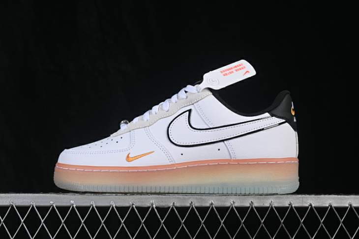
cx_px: 180
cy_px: 120
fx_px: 748
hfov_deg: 27.0
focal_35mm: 75
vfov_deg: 18.2
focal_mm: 50
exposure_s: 1/80
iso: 160
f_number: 8
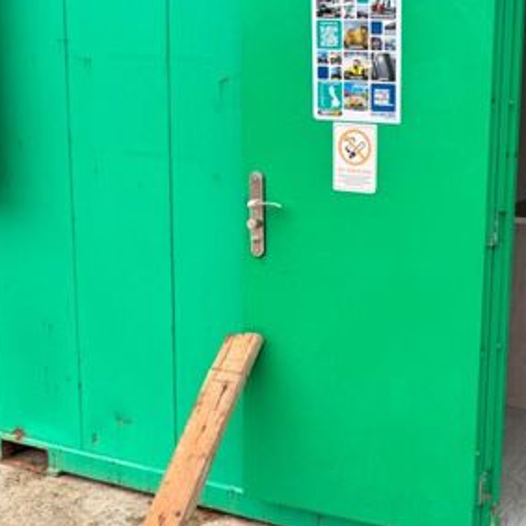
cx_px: 502
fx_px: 774
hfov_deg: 34.8
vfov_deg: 37.5
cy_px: 234
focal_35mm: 45
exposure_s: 1/909
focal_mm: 6.76
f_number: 1.78
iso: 80
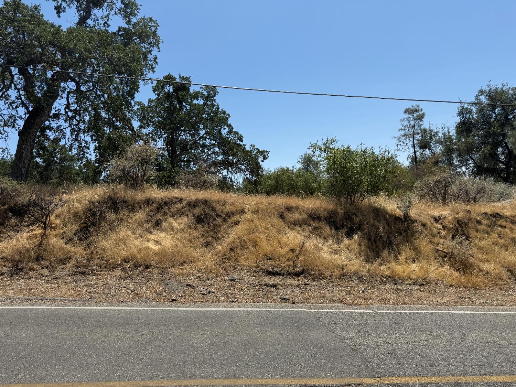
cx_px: 258
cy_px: 194
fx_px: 358
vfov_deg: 56.8
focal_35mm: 24
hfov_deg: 71.6
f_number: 1.78
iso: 80
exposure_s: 1/6173
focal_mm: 6.76
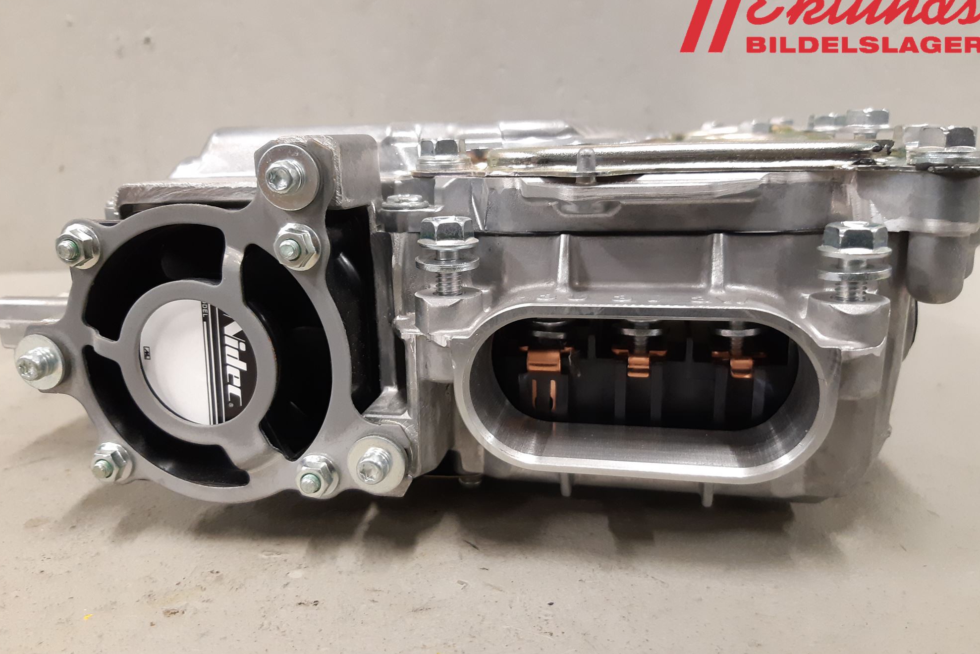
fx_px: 762
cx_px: 477
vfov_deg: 46.4
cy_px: 350
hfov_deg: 65.5
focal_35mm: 28
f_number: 1.7
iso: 250
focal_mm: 3.93
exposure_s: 1/50
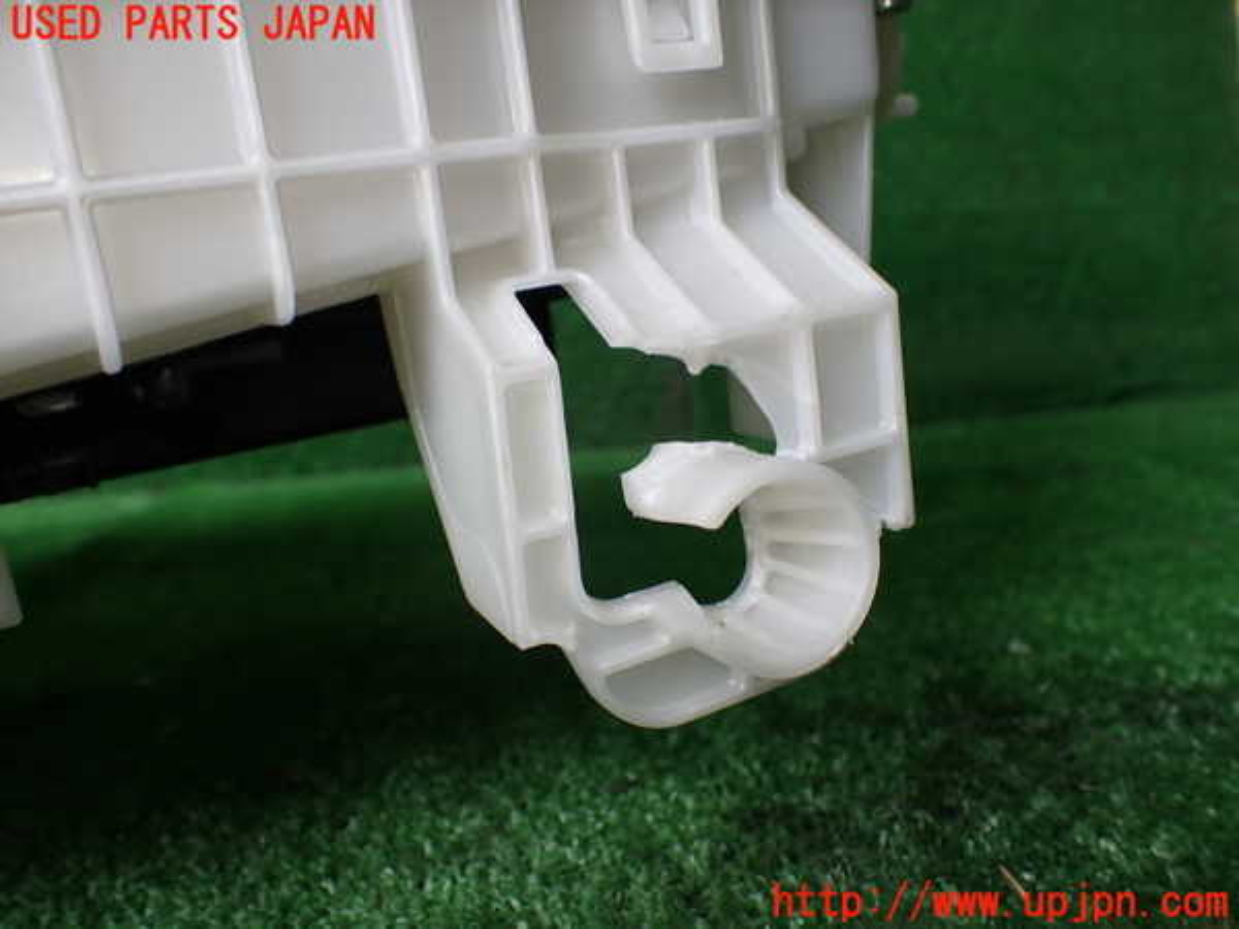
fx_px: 1074
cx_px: 620
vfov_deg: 46.8
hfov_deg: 60.0
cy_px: 464
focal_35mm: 30
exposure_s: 1/125
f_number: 2.3
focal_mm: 5.4
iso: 125
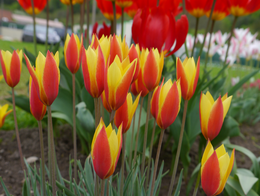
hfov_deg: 46.8
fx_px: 301
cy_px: 98
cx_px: 130
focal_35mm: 40
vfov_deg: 36.0
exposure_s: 1/200
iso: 160
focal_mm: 20
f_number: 5.6
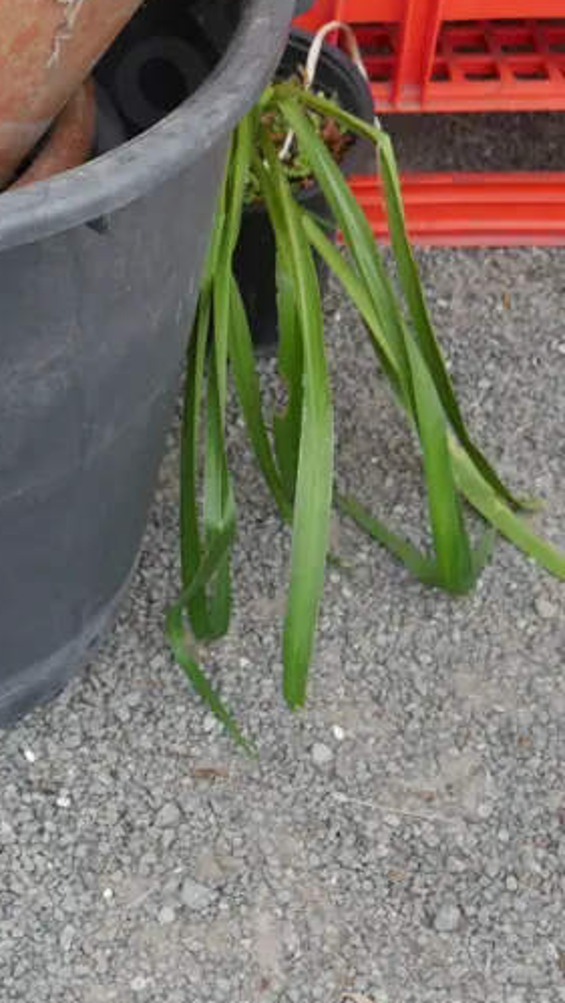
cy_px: 262
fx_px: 2022
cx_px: -78
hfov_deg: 15.4
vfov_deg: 27.5
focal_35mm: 76
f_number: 4
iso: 200
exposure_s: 1/200
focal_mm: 17
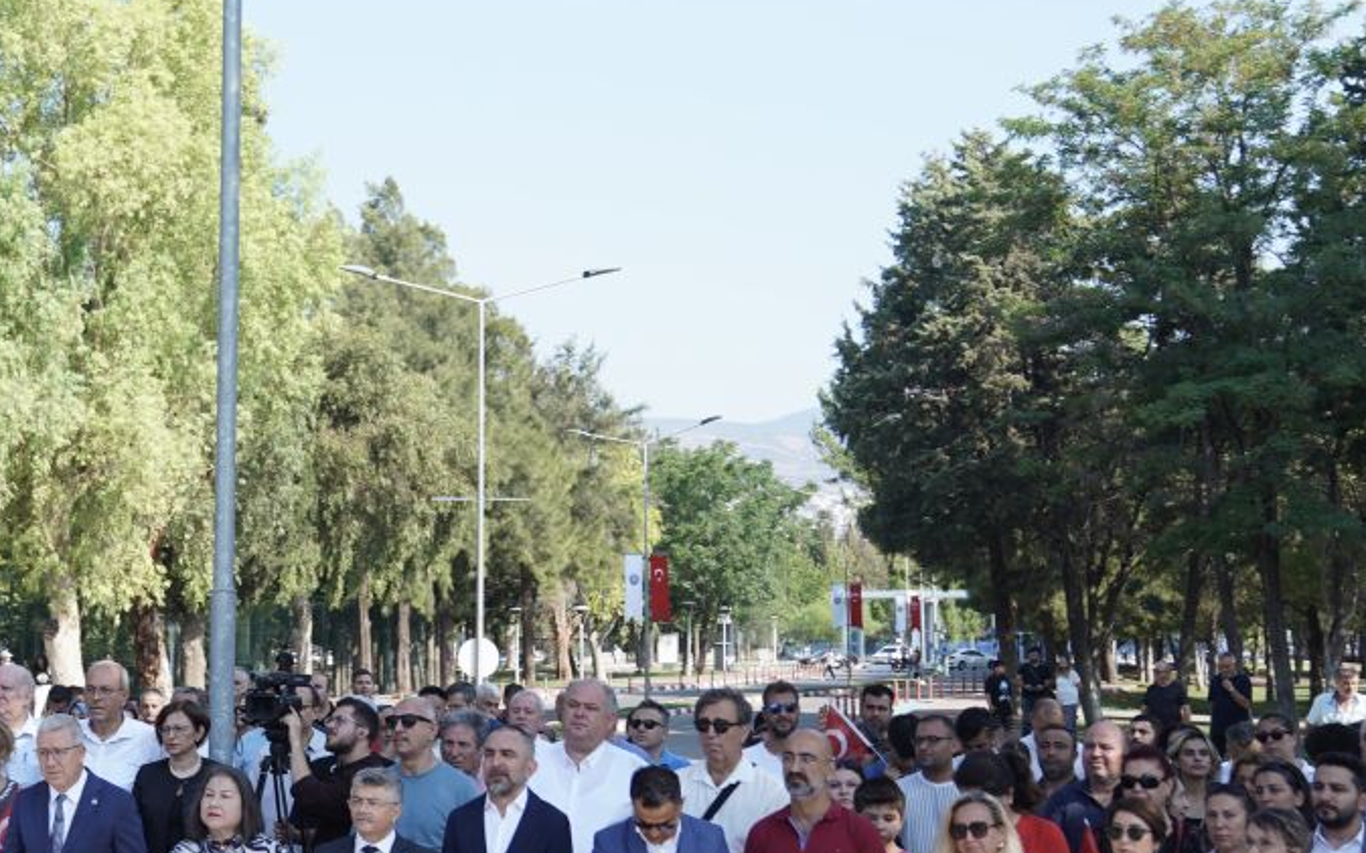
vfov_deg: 22.0
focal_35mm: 59
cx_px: 203
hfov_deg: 33.2
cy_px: 403
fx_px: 2196
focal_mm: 26
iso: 100
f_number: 3.2
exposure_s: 1/500
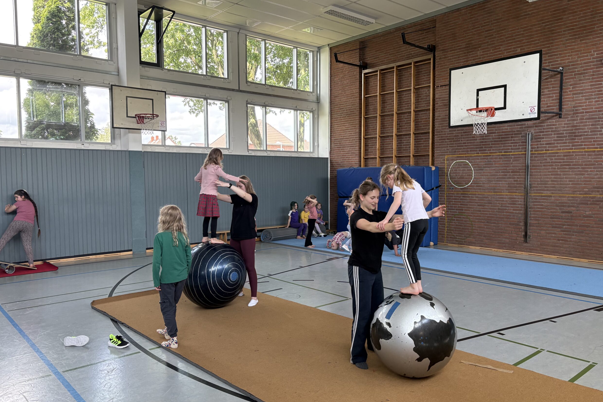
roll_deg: +0.7
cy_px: 206
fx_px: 469
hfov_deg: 65.5
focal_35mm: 28
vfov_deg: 46.4
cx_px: 312
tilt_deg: -5.0
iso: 125
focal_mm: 5.96
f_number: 1.6
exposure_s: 1/215
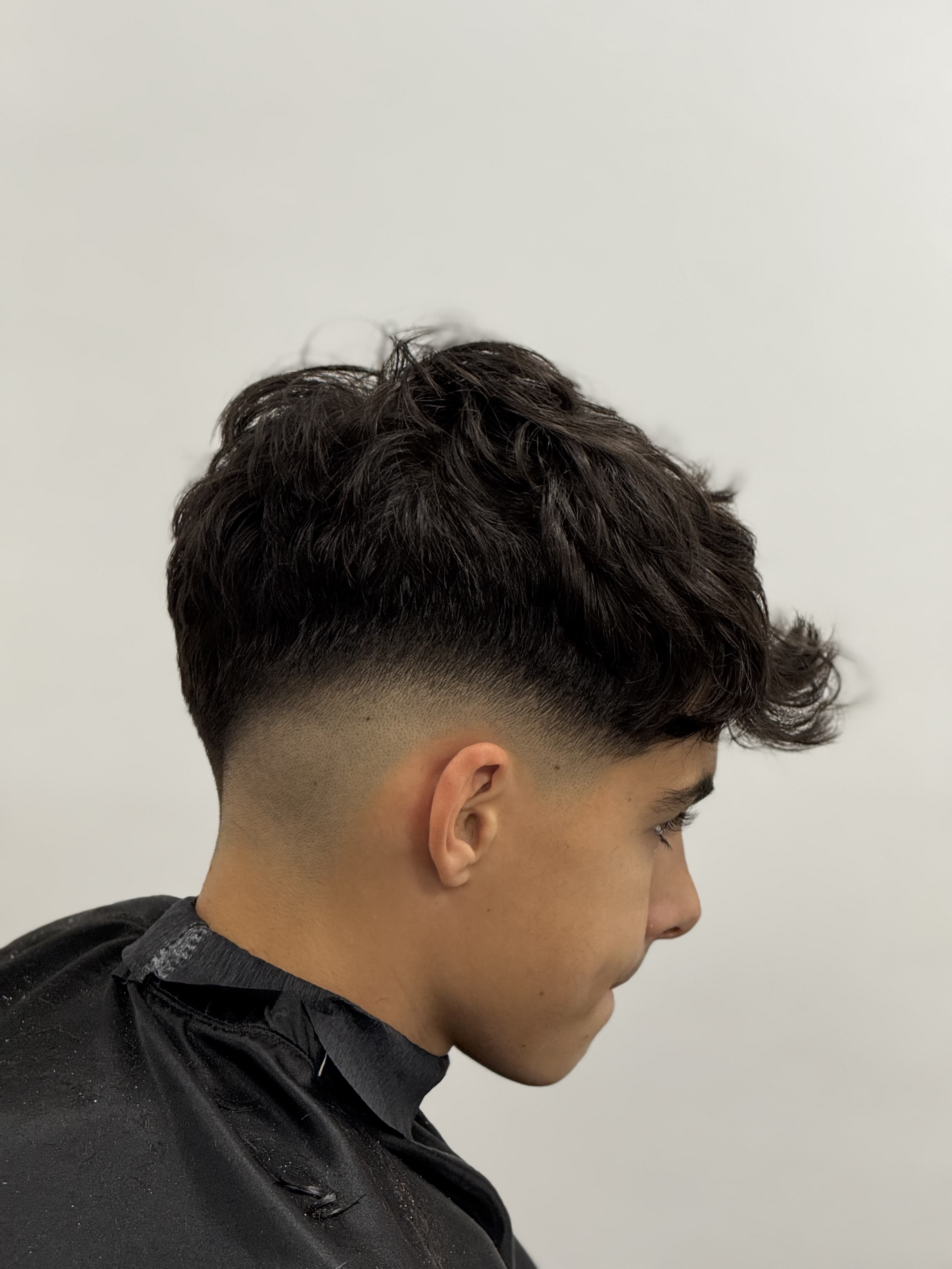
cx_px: 476
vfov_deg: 16.4
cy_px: 634
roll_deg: -13.9
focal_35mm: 120
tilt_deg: -11.6
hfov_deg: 12.3
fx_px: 4400
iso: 160
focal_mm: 15.66
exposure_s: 1/100
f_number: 2.8
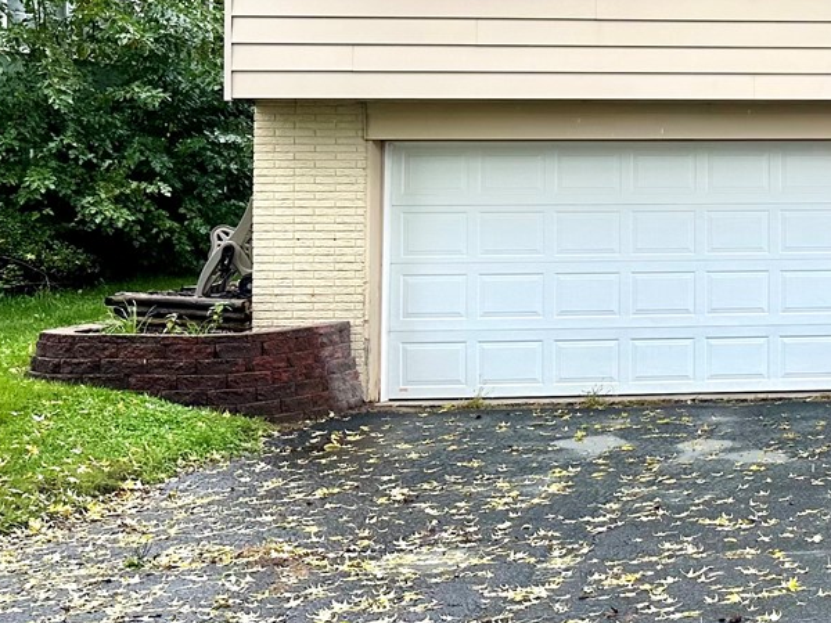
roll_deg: +0.3
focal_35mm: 64
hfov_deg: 25.8
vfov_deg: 22.8
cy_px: 176
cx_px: 1090
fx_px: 1536
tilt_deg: +1.0
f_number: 1.78
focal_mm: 6.86
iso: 80
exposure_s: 1/604
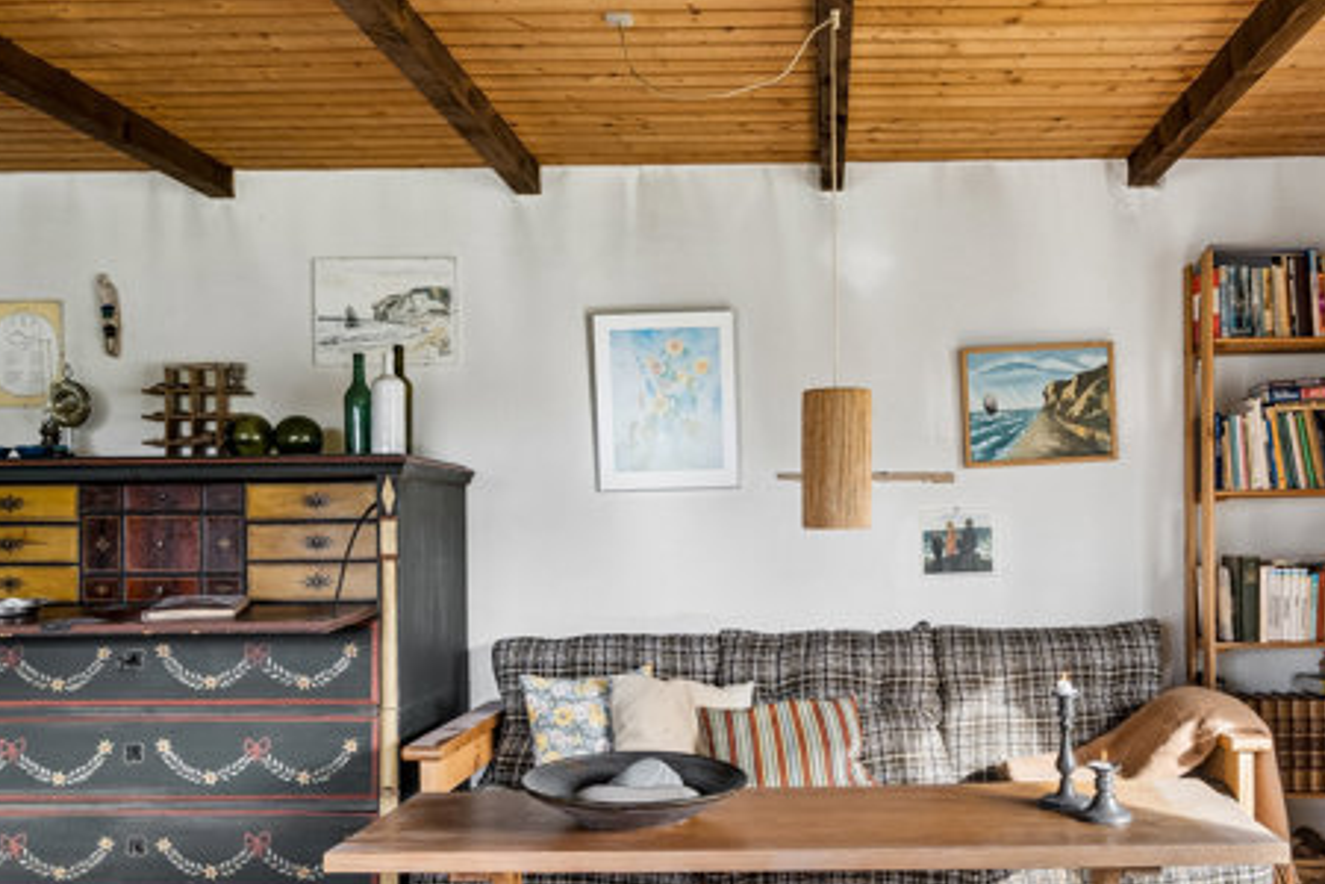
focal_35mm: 32
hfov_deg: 58.0
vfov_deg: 40.9
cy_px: 547
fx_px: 1178
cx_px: 824
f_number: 8
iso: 200
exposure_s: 1/25
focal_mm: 12
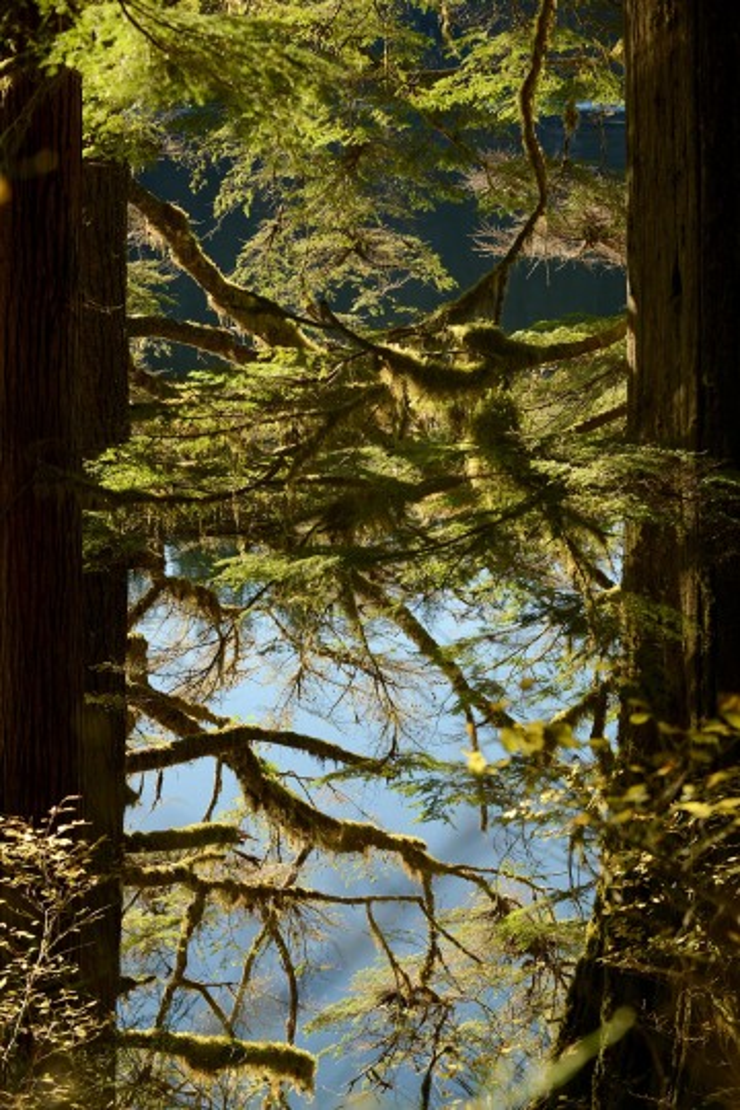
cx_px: 370
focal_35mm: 86
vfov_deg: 23.6
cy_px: 555
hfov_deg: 15.9
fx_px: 2651
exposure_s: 1/160
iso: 320
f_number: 9
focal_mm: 86
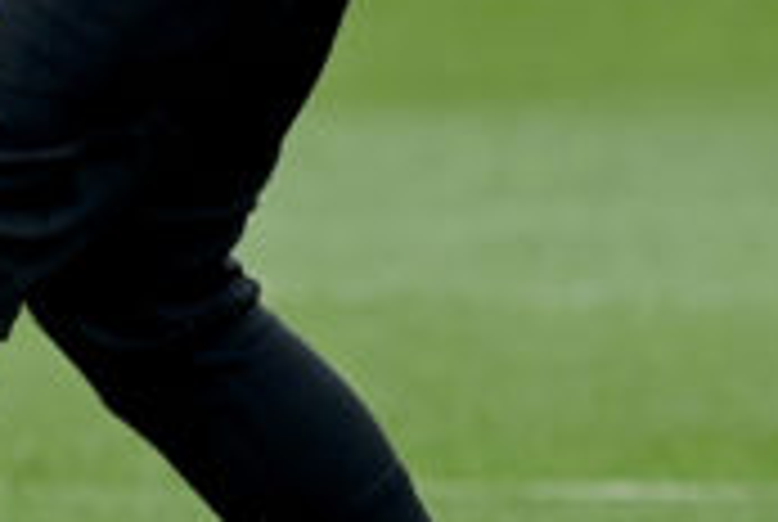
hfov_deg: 0.9
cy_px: -380
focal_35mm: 2364
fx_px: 51176
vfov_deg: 0.6
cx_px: -310
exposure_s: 1/2000
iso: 1000
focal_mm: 400
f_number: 5.6
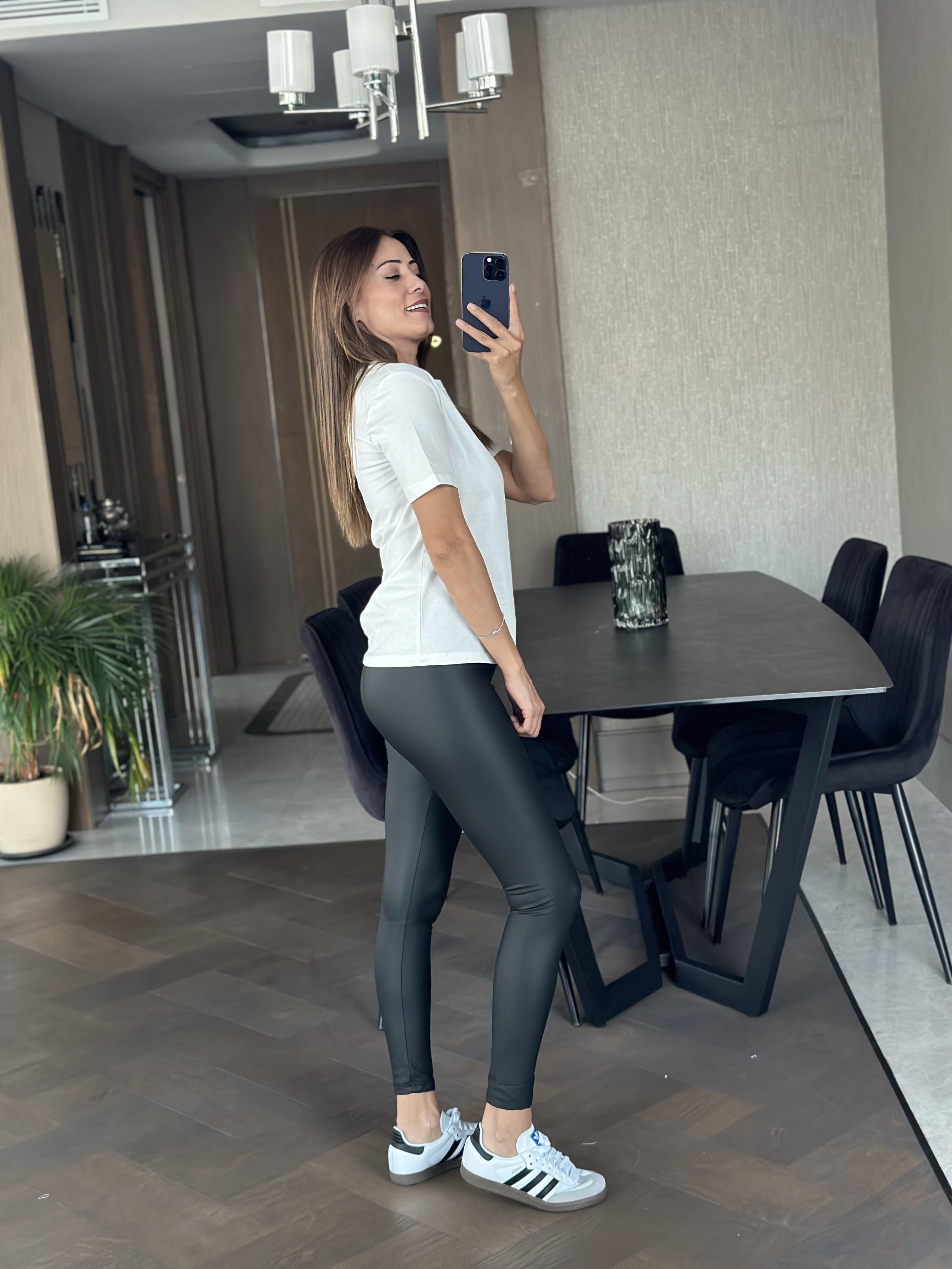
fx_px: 1760
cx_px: 476
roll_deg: +4.0
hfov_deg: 30.3
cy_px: 634
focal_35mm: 48
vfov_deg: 39.7
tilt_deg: -15.8
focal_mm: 6.86
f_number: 1.78
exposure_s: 1/60
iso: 320
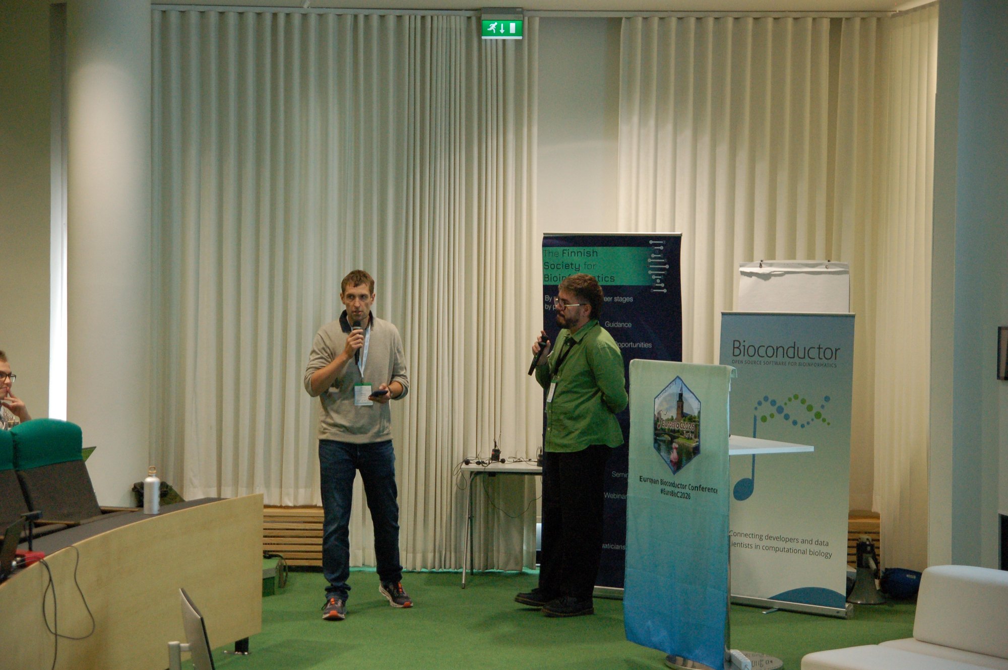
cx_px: 504
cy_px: 335
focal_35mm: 69
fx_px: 1930
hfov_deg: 29.3
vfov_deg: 19.7
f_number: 3.5
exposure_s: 1/125
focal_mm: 46
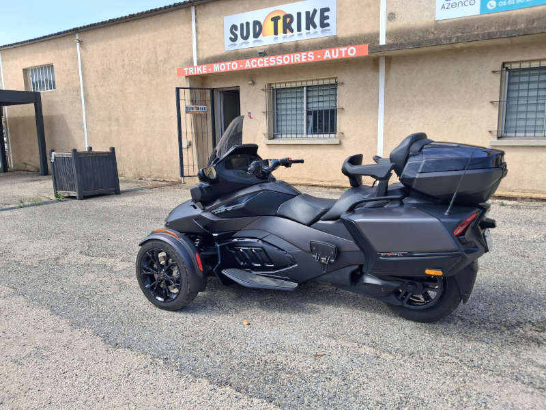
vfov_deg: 51.4
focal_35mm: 27
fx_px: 426
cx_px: 273
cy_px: 205
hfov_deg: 65.3
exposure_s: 1/384
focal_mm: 4
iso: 20
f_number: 1.8
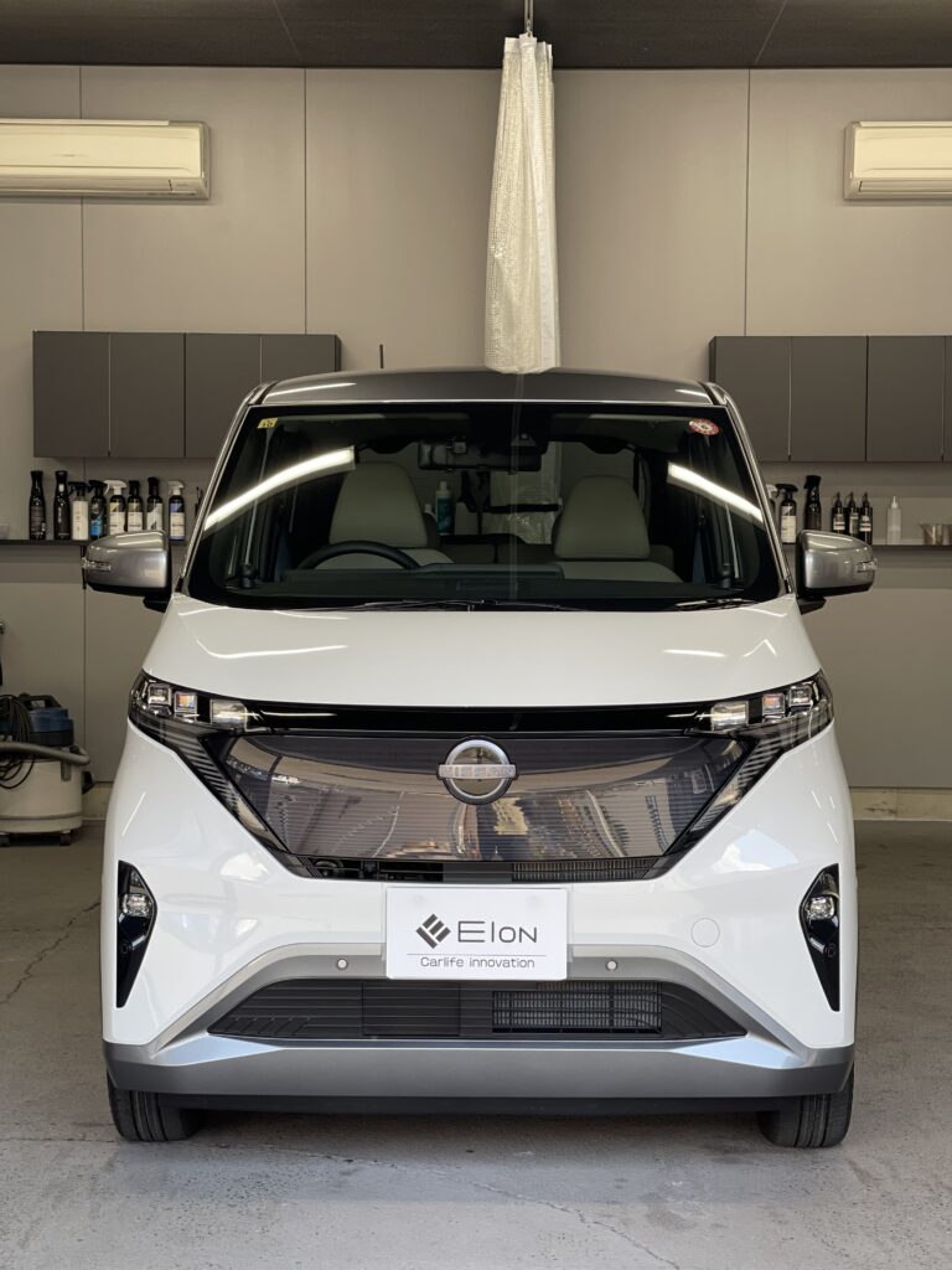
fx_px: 2347
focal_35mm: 64
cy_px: 635
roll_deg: -0.3
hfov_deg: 22.9
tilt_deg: -1.7
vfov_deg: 30.3
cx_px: 476
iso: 50
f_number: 2.2
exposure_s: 1/121
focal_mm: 7.5
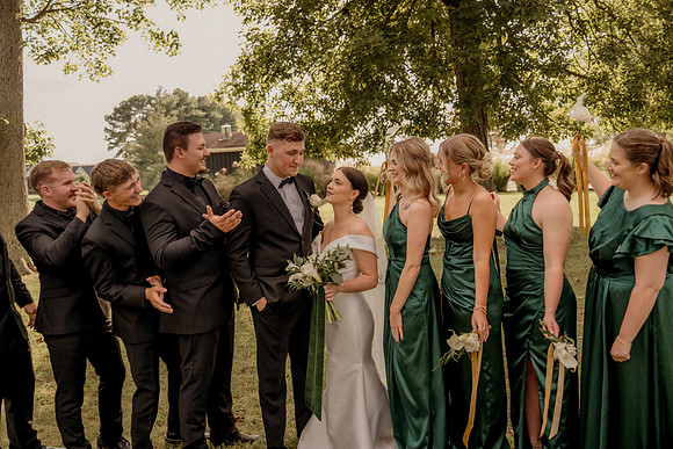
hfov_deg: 59.4
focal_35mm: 32
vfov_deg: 41.7
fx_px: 590
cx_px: 336
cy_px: 224
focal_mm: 31
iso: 250
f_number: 2.8
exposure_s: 1/640
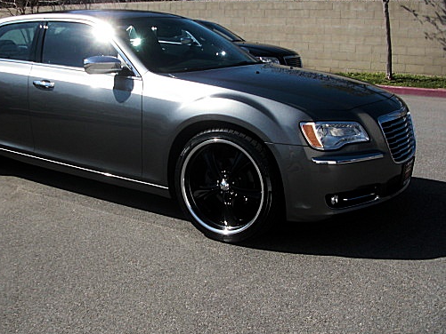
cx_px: 175
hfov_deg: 41.0
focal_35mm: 46
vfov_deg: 31.5
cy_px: 145
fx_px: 593
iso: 50
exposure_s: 1/160
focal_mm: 6.3
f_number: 7.9
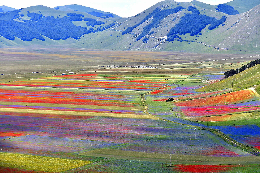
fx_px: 737
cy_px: 86
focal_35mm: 102
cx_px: 130
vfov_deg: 13.4
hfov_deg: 20.0
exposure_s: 1/1250
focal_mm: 68
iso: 100
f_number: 3.5
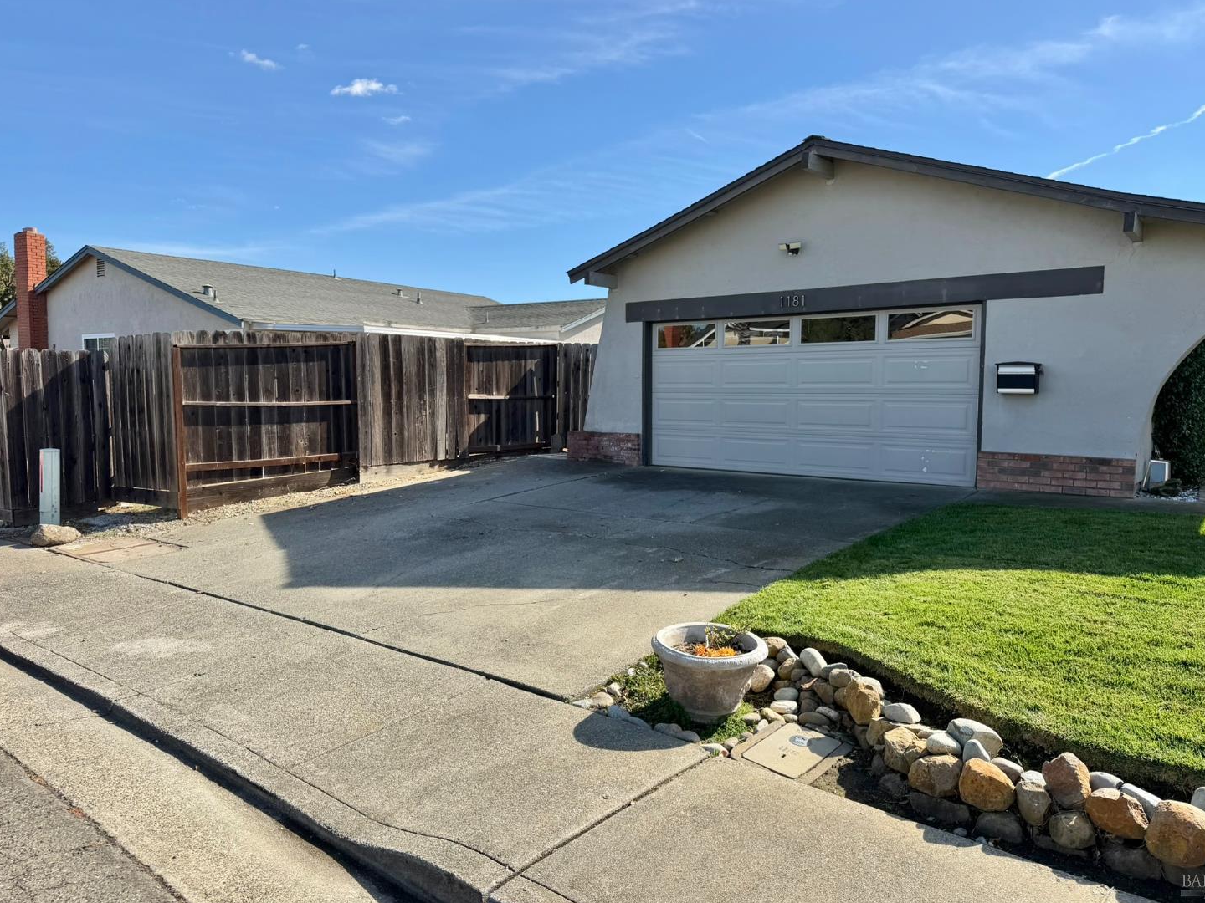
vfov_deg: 54.9
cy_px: 440
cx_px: 623
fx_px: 870
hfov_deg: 69.4
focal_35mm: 25
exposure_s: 1/3953
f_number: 1.78
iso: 80
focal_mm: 6.76
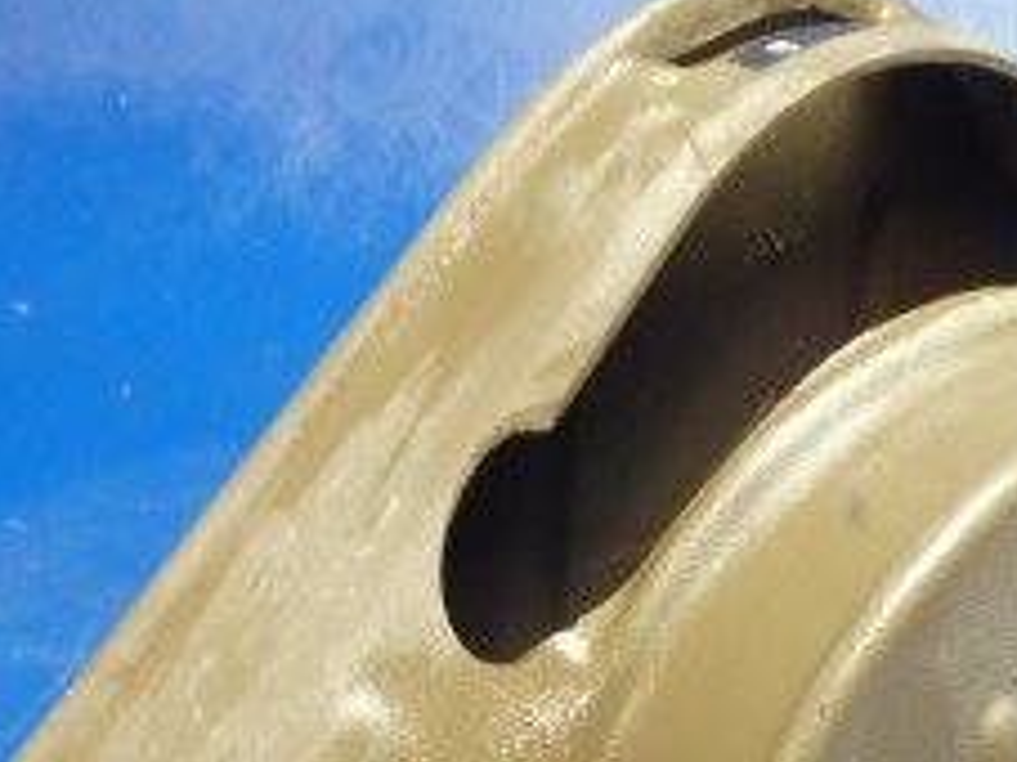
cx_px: 780
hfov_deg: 24.4
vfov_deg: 17.8
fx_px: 2320
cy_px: 910
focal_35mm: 79
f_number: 3.9
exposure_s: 1/30
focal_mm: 5
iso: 800
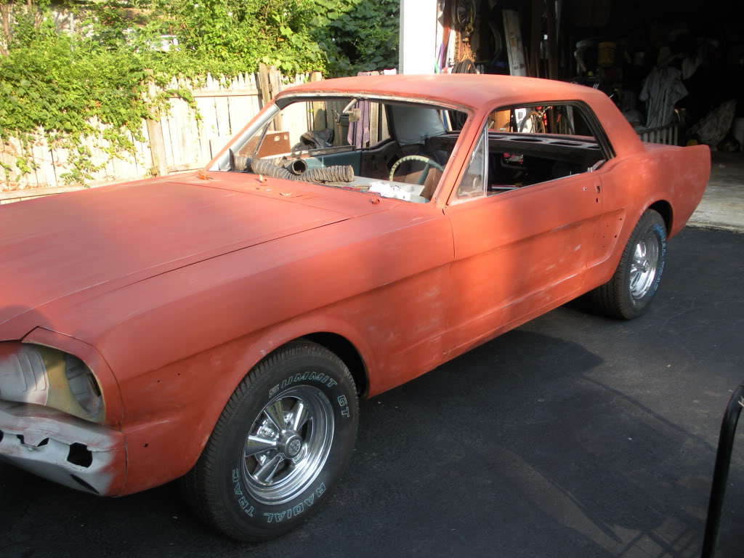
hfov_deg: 51.4
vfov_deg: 39.7
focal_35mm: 36
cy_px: 279
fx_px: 774
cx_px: 372
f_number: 3.5
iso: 64
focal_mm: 6.3
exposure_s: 1/115
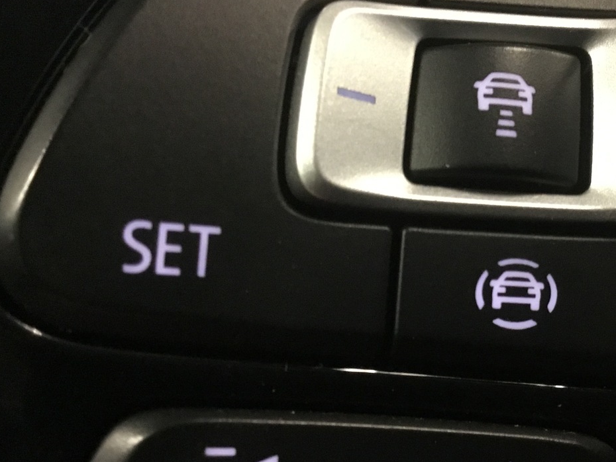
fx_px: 854
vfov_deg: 30.3
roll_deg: -0.2
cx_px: 462
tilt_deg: -33.9
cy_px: 234
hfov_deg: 38.6
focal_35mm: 48
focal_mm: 3.3
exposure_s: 1/17
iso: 250
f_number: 2.4
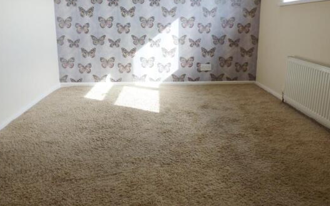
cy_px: 80
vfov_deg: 44.2
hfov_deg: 66.5
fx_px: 252
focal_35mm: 28
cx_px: 163
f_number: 3.3
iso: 100
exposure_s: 1/60
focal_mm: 4.3
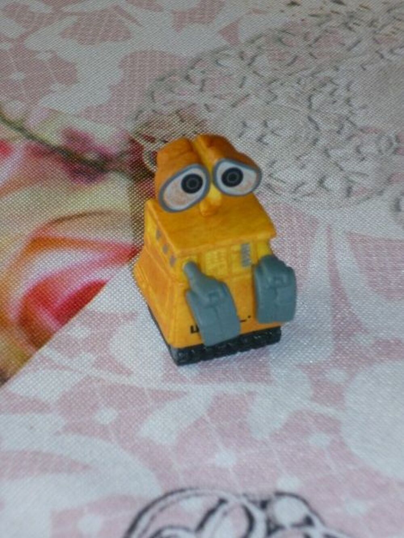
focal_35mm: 101
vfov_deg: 19.4
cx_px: 202
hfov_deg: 14.6
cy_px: 269
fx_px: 1571
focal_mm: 18
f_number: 5.6
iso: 400
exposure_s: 1/200
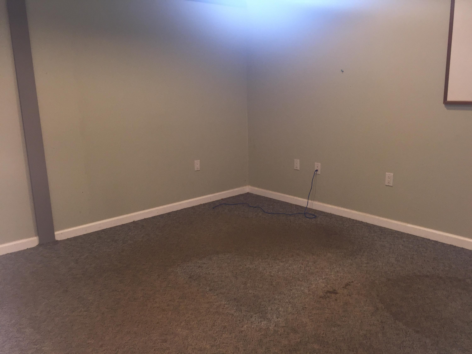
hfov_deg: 61.7
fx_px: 395
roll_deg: -0.1
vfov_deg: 48.2
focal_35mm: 29
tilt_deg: -13.4
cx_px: 236
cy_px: 177
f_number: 2.2
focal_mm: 4.15
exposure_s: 1/30
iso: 64
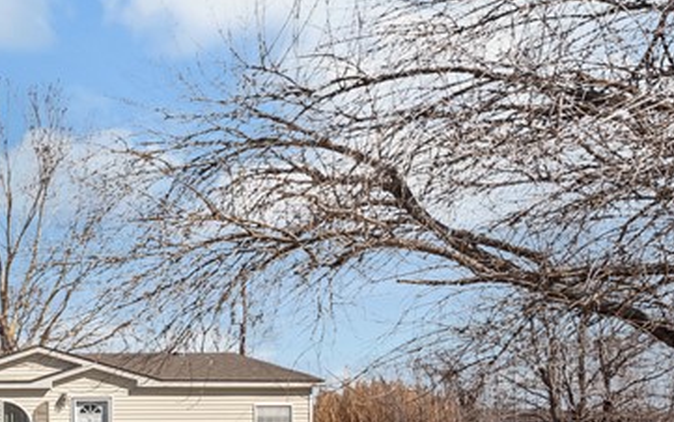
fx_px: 900
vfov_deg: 25.2
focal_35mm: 49
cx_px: -231
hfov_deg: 30.8
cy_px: 415
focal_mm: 16
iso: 125
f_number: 9
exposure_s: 1/1600
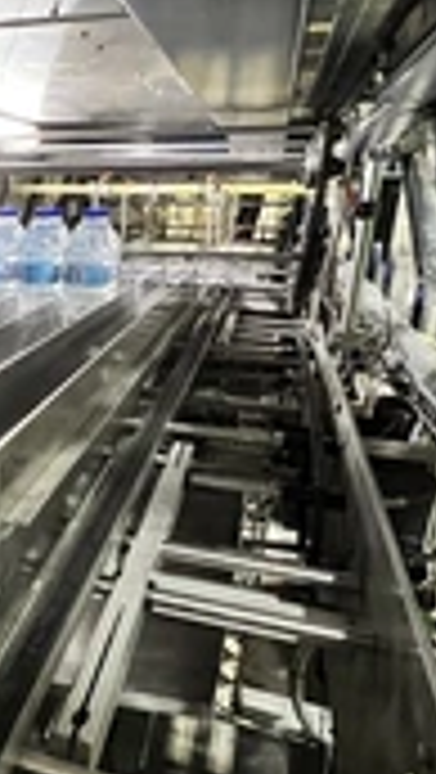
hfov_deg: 31.2
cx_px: -58
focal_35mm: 33
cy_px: 423
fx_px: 677
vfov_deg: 59.4
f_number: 1.8
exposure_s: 1/40
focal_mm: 1.57
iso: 1000
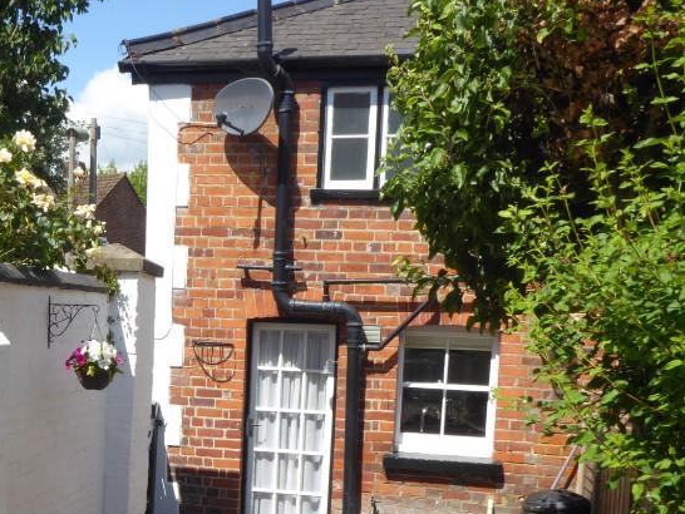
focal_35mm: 45
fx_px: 891
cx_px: 147
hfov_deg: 40.5
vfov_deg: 31.4
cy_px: 409
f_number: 7.1
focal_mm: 4.3
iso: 80
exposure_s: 1/160
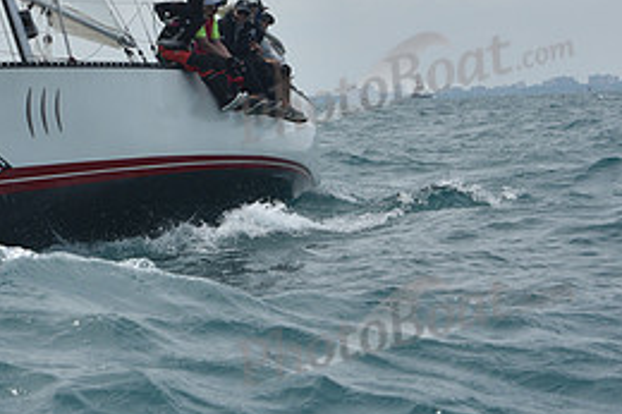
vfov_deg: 7.1
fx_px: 3315
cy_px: -8
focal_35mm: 192
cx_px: 115
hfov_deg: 10.7
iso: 250
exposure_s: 1/800
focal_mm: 86
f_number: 11
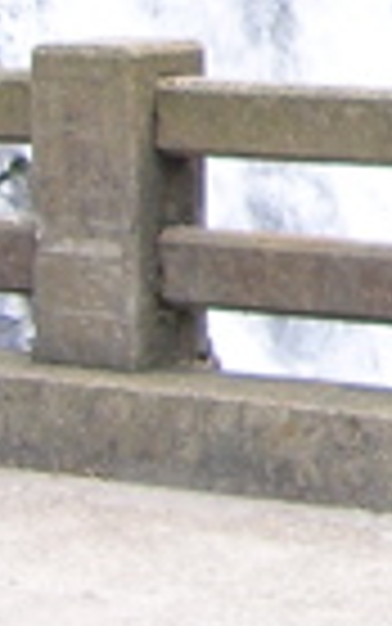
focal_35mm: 185
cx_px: 1000
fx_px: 3159
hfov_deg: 6.7
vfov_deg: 11.1
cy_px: -185
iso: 50
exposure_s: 1/132
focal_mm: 5.8
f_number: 2.8
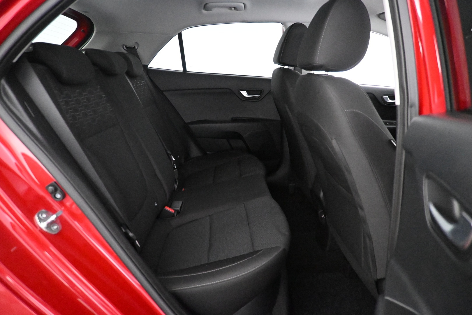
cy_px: 158
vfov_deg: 53.1
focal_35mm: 24
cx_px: 236
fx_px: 315
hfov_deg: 73.7
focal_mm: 16
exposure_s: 1/60
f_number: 3.5
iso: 12800
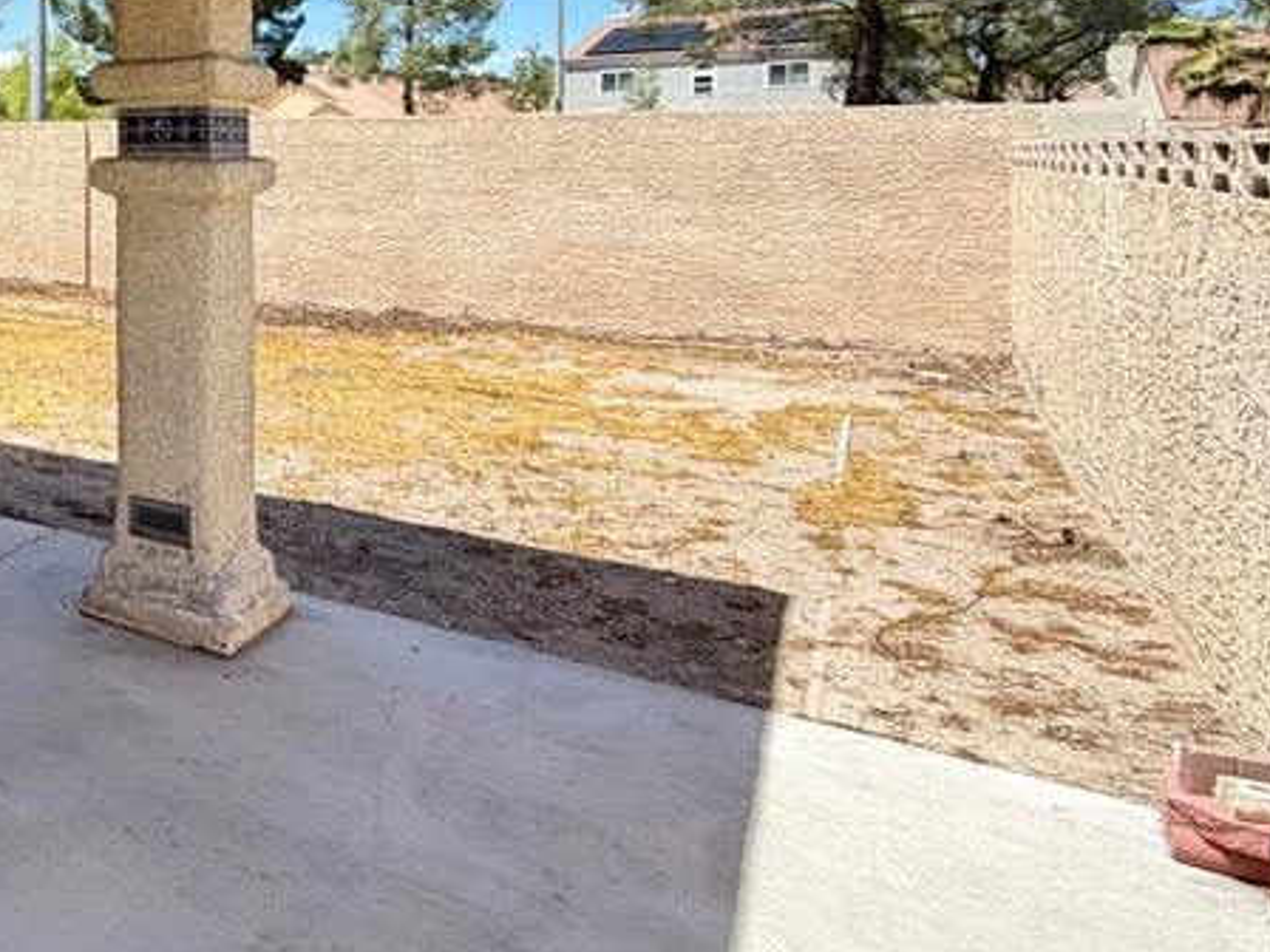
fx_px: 1174
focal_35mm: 32
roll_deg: +1.0
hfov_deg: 42.6
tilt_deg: +1.2
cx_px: -167
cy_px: 142
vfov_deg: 41.5
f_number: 2.2
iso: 64
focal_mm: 2.22
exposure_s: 1/502
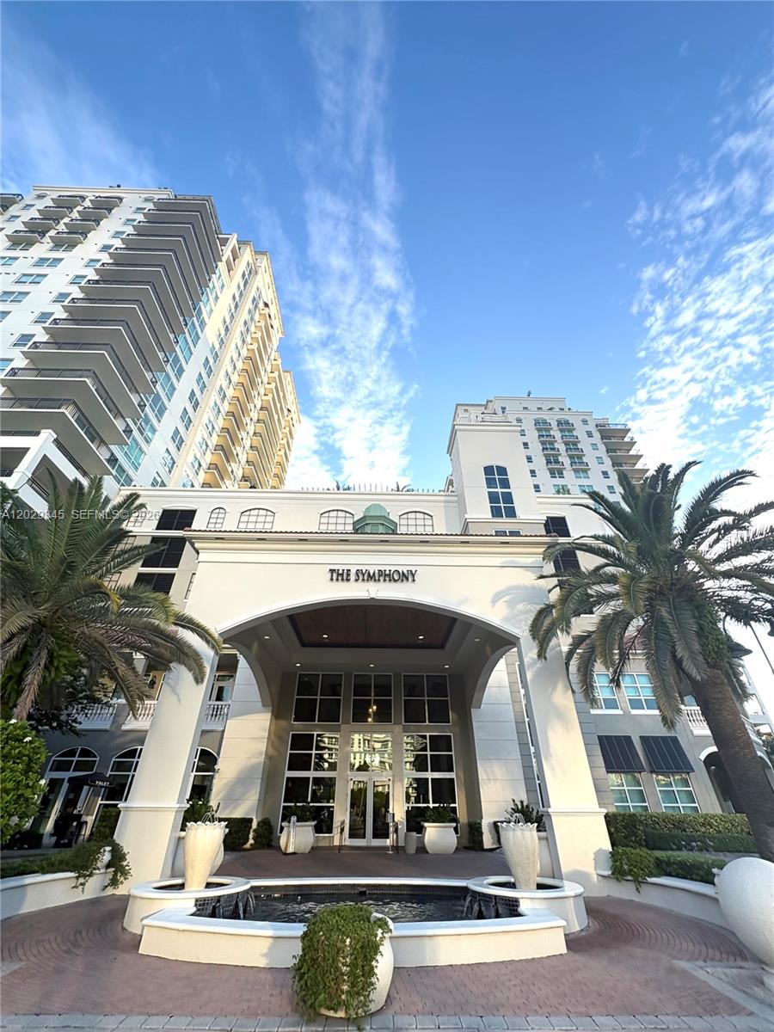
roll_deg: +0.0
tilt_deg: +35.4
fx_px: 417
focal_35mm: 14
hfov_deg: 85.7
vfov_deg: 102.1
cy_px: 516
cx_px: 387
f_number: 2.2
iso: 64
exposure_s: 1/238
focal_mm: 2.22
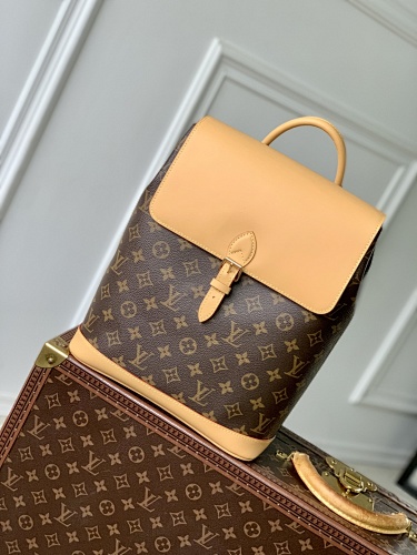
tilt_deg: -13.3
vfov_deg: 36.8
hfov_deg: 28.0
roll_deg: -28.9
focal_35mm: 52
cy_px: 278
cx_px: 208
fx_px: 835
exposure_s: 1/74
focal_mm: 6
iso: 125
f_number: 2.4
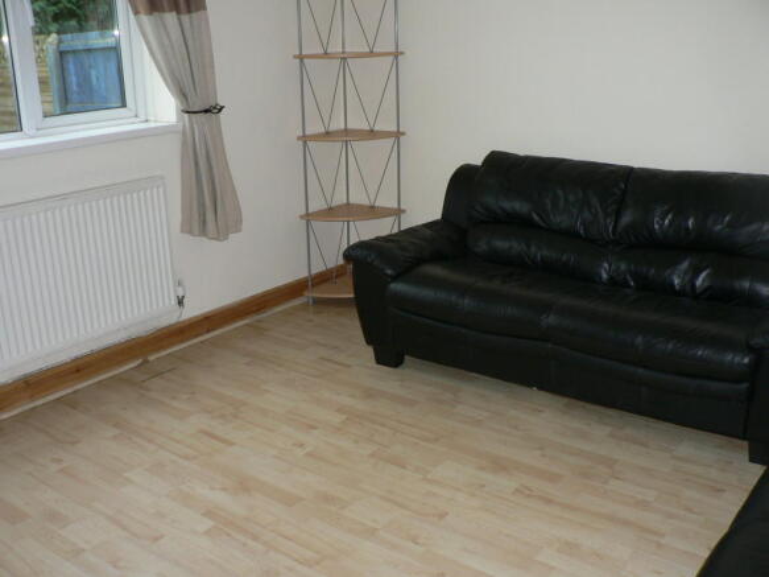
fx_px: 800
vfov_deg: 39.6
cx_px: 384
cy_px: 288
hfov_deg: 51.4
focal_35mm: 36
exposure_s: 1/60
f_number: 2.8
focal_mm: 6
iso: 150
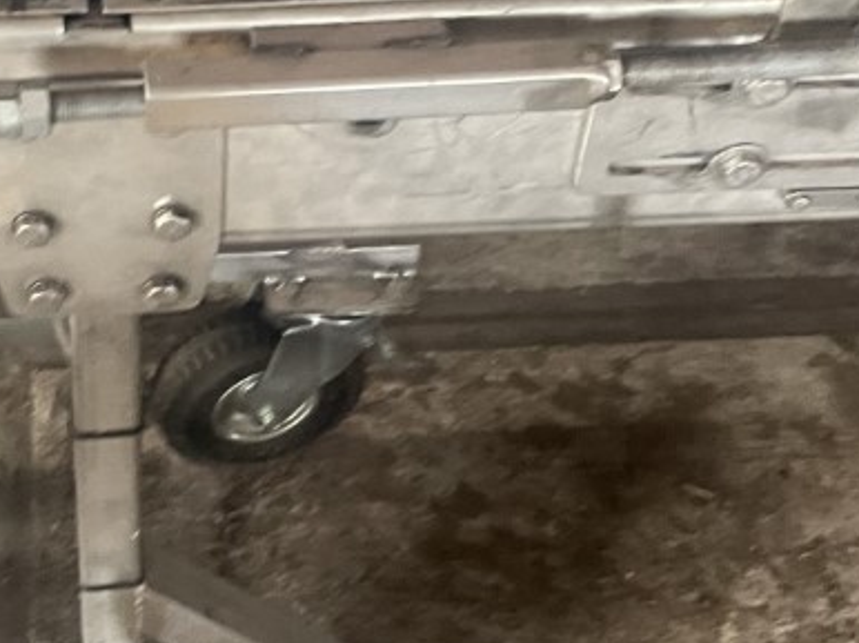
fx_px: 1711
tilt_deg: -41.5
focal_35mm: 69
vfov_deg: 21.1
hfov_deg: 27.5
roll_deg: -0.9
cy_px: 138
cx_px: 142
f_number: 1.6
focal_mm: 4.2
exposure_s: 1/48
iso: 500
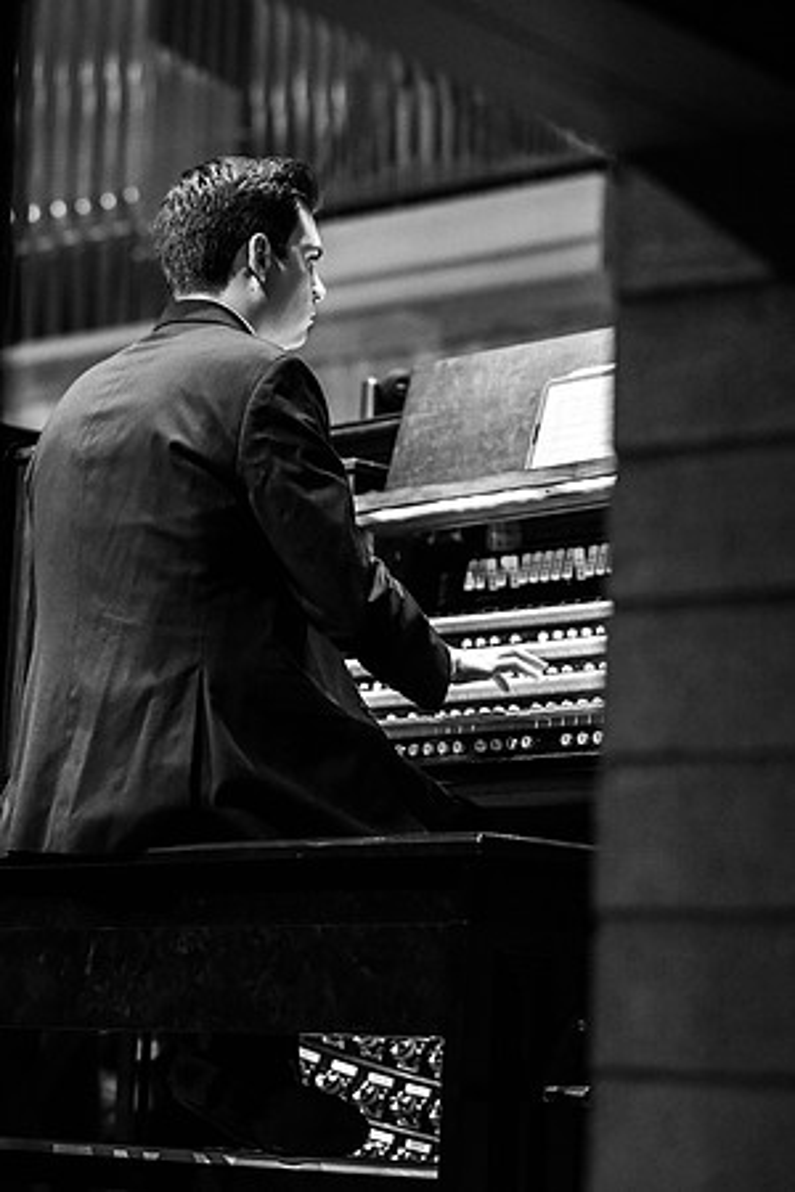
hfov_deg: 14.9
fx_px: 3047
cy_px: 596
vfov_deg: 22.1
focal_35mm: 92
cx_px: 398
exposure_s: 1/400
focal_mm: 92
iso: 8000
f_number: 3.5
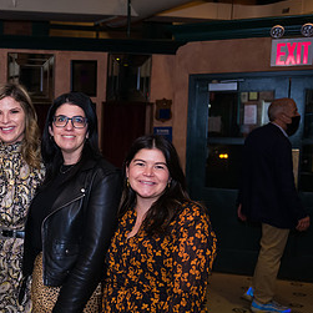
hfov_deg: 27.1
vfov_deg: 30.0
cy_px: 189
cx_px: -45
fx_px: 583
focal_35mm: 57
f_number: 3.2
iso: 1600
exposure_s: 1/125
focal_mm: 29
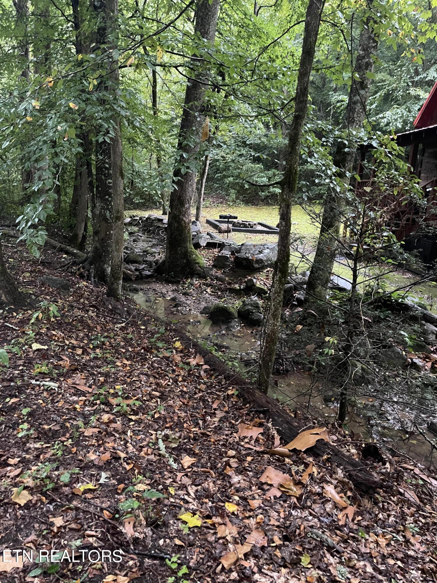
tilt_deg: -14.3
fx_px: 438
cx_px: 218
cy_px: 292
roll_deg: -4.3
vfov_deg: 67.3
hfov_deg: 53.1
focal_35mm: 26
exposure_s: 1/30
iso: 800
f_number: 1.6
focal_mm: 5.1
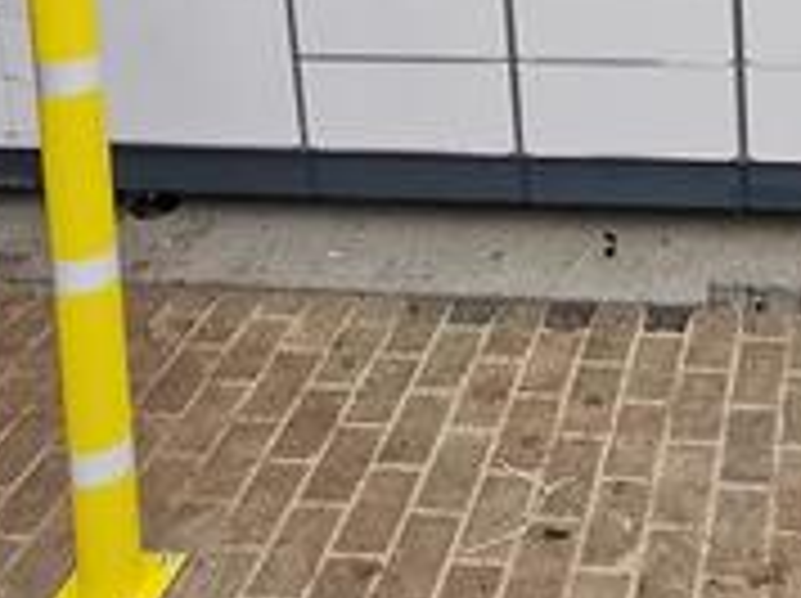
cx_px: 716
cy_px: -286
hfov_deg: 29.5
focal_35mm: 63
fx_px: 1456
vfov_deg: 20.2
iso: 50
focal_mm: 2.35
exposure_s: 1/115
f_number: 2.2
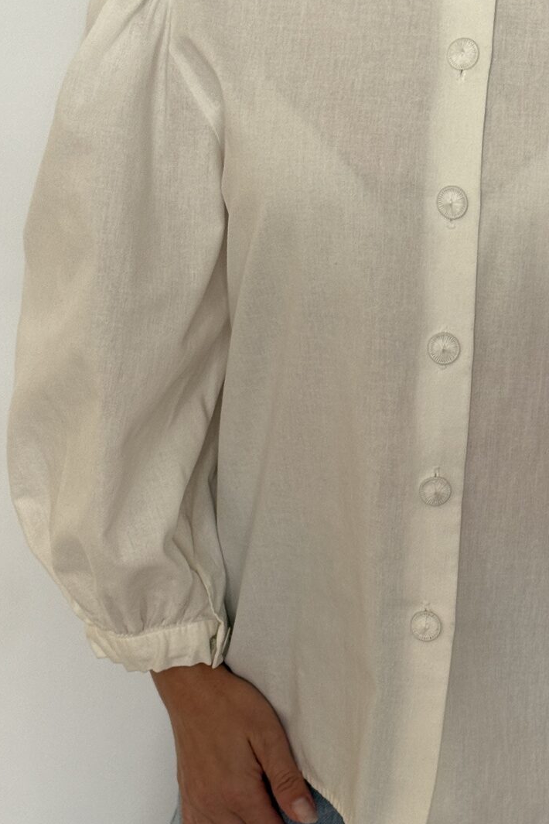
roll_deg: -0.6
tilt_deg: -22.7
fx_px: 2059
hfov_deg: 15.0
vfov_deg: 22.6
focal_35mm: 90
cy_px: 510
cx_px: 512
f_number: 1.78
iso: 100
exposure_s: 1/60
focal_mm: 6.76
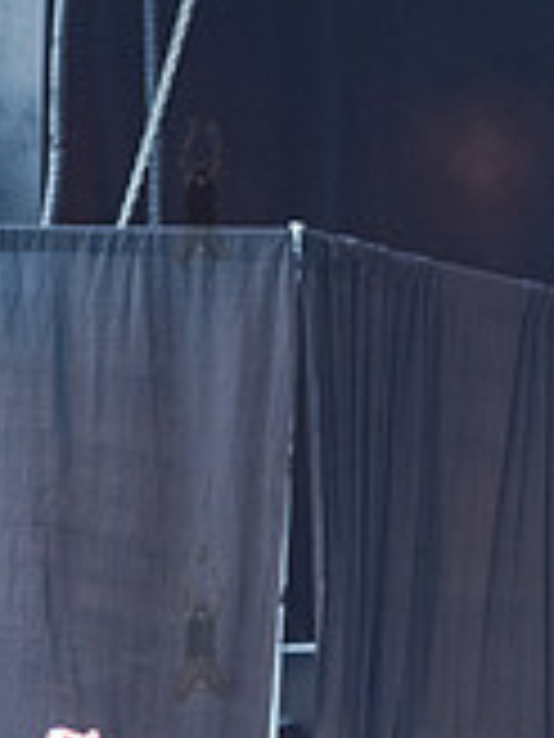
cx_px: 779
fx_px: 6231
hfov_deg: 5.1
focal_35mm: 292
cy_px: 403
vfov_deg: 6.8
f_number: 4.5
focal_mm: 86
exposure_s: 1/200
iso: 1600
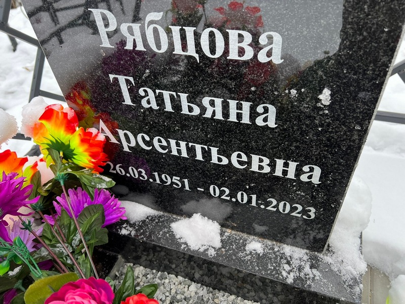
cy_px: 152
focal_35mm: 26
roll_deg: +5.7
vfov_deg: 53.1
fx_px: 304
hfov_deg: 67.3
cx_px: 202
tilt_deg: -43.8
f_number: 1.5
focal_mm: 5.7
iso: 64
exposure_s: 1/122
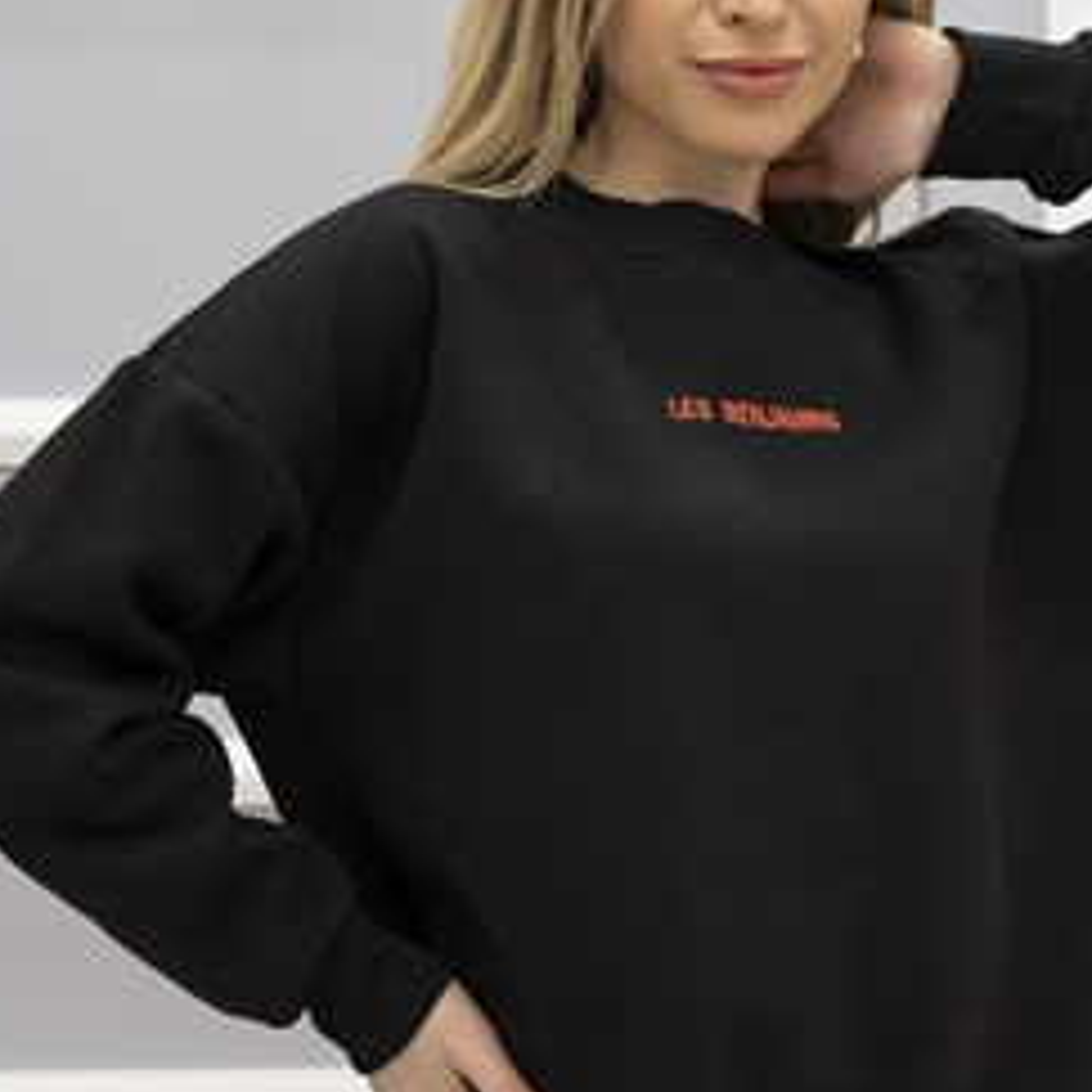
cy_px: 586
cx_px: 674
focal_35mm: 123
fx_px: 4390
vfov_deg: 14.2
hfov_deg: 14.2
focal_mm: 60
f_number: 5.6
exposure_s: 1/60
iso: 800
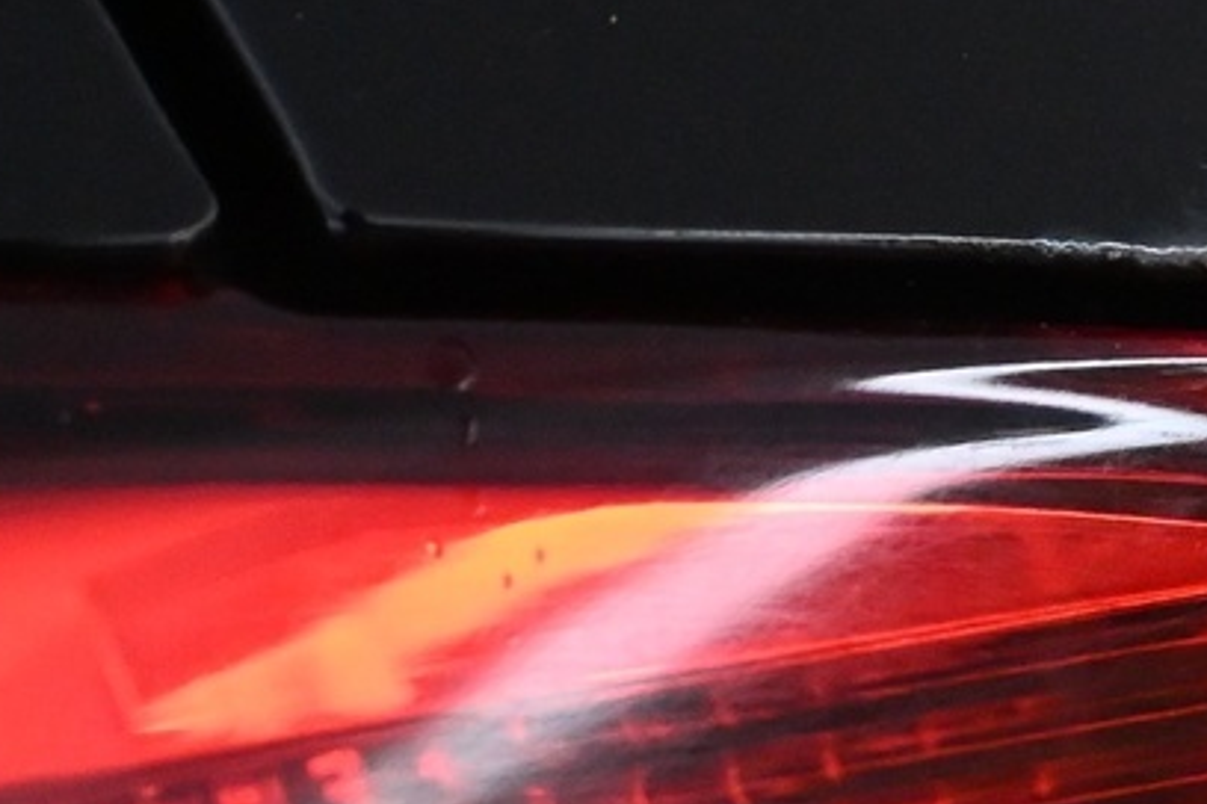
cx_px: 1642
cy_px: 443
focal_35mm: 149
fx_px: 4995
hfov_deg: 13.2
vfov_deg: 9.2
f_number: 4.2
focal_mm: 25
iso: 3200
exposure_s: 1/125
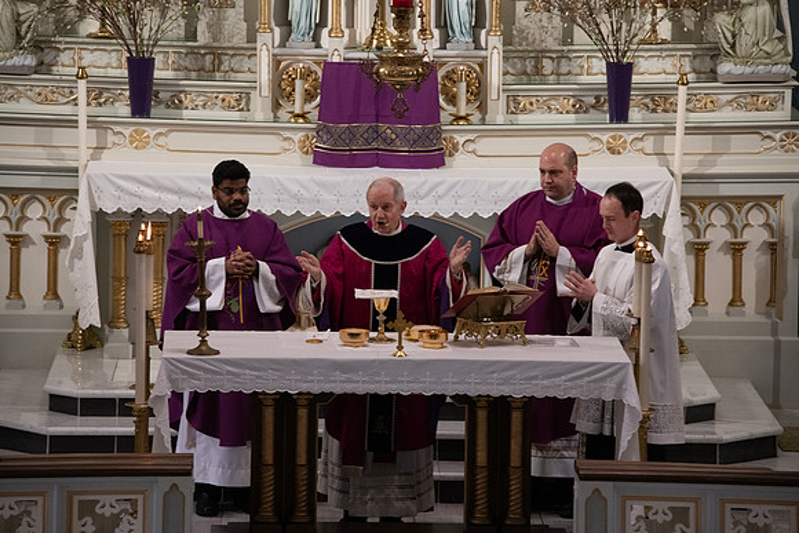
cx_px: 400
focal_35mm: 210
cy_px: 266
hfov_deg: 9.8
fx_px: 4662
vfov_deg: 6.5
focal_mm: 210
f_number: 9
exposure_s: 1/100
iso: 4000
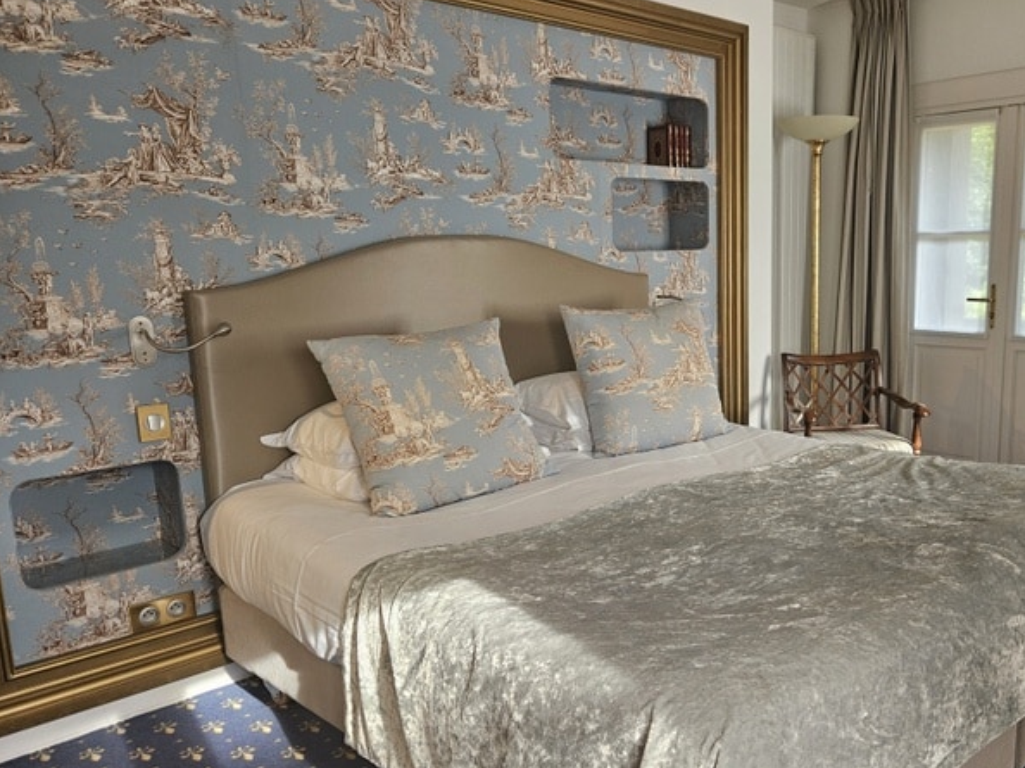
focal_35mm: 31
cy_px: 407
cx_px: 687
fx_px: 918
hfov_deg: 57.0
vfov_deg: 45.4
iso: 125
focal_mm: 5.4
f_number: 1.8
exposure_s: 1/100
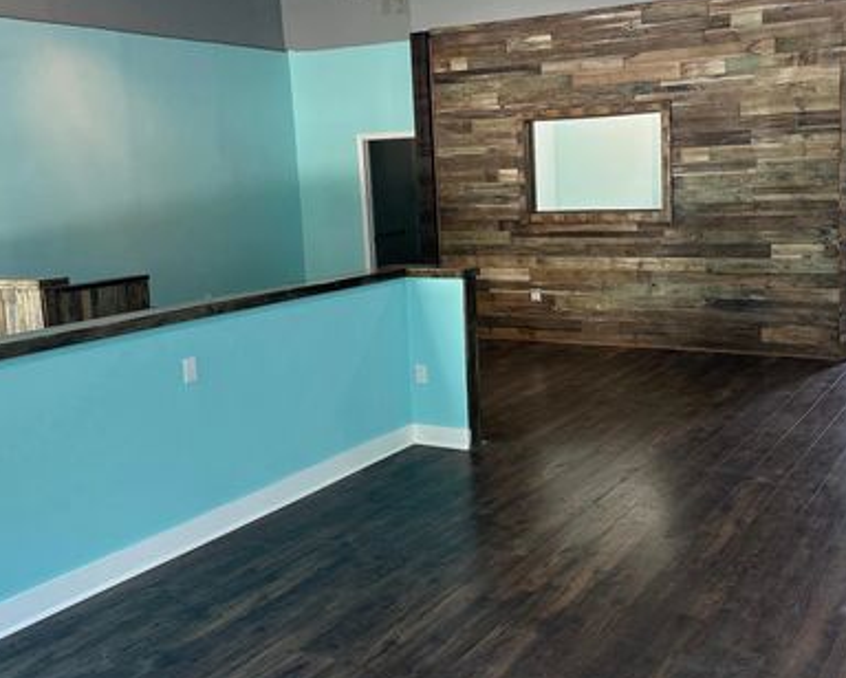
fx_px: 977
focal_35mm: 39
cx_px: 511
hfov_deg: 46.5
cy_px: 286
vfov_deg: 38.2
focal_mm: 6.86
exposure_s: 1/60
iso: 125
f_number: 1.78
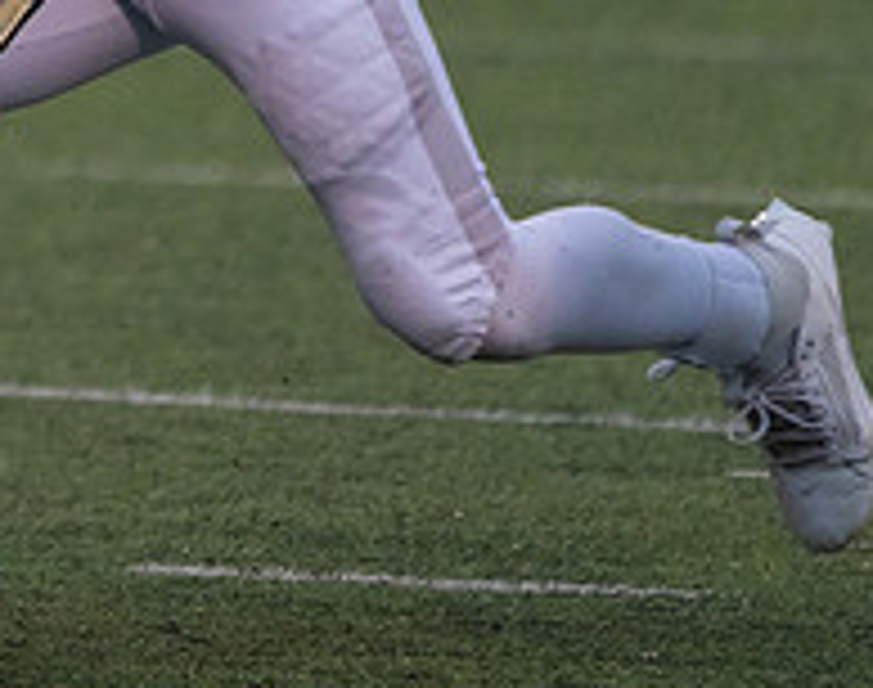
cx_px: -561
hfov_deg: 1.3
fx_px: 37592
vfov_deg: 1.0
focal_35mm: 1463
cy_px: -276
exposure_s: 1/1000
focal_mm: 400
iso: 3200
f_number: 5.6
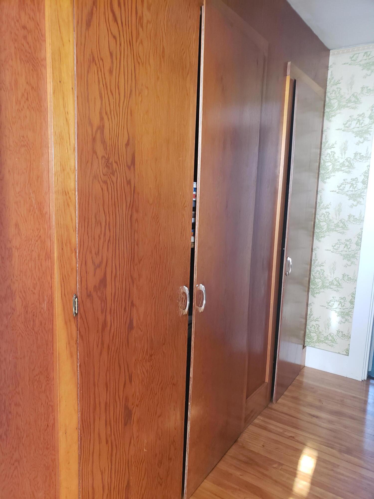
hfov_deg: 53.1
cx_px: 187
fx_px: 375
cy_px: 250
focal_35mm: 26
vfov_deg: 67.3
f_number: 2.4
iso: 250
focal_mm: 4.3
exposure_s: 1/18
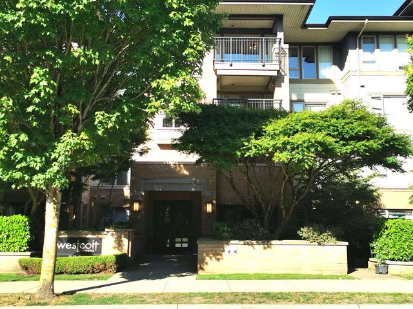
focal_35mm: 37
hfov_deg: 50.1
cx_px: 206
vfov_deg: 38.7
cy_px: 154
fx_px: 441
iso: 50
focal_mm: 5.56
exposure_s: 1/2695
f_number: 1.6
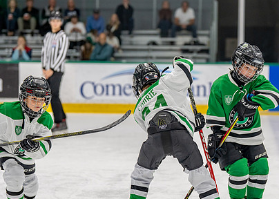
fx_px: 1235
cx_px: 172
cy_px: 111
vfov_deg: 9.2
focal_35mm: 156
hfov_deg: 12.9
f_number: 2.8
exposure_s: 1/1250
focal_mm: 98
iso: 1000
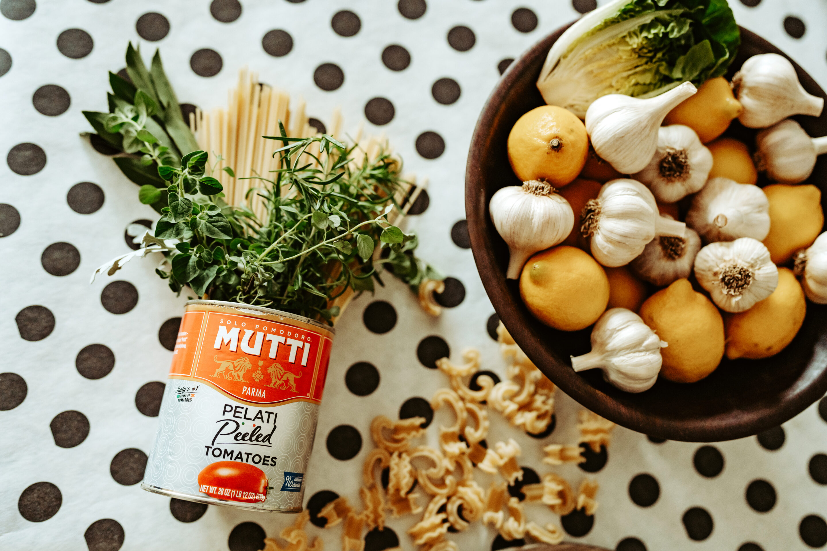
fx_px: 804
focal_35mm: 35
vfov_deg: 37.9
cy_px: 276
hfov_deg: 54.4
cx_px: 414
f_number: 2.2
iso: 2000
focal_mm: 35
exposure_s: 1/250
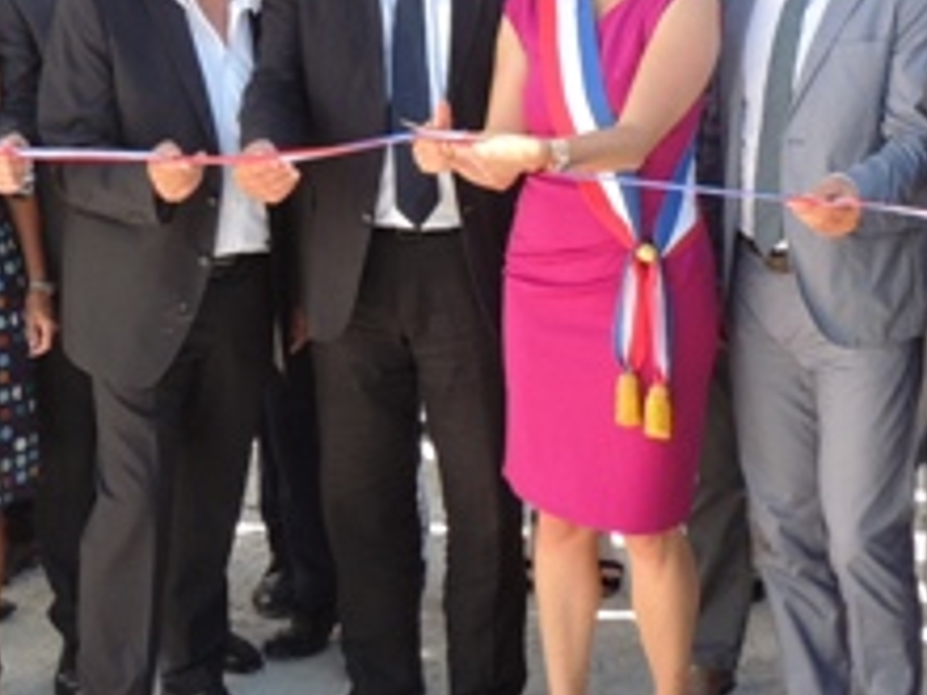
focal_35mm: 96
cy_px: 21
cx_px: 464
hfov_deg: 20.4
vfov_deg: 15.2
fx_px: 2571
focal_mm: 5.8
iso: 100
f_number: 3.2
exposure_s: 1/250
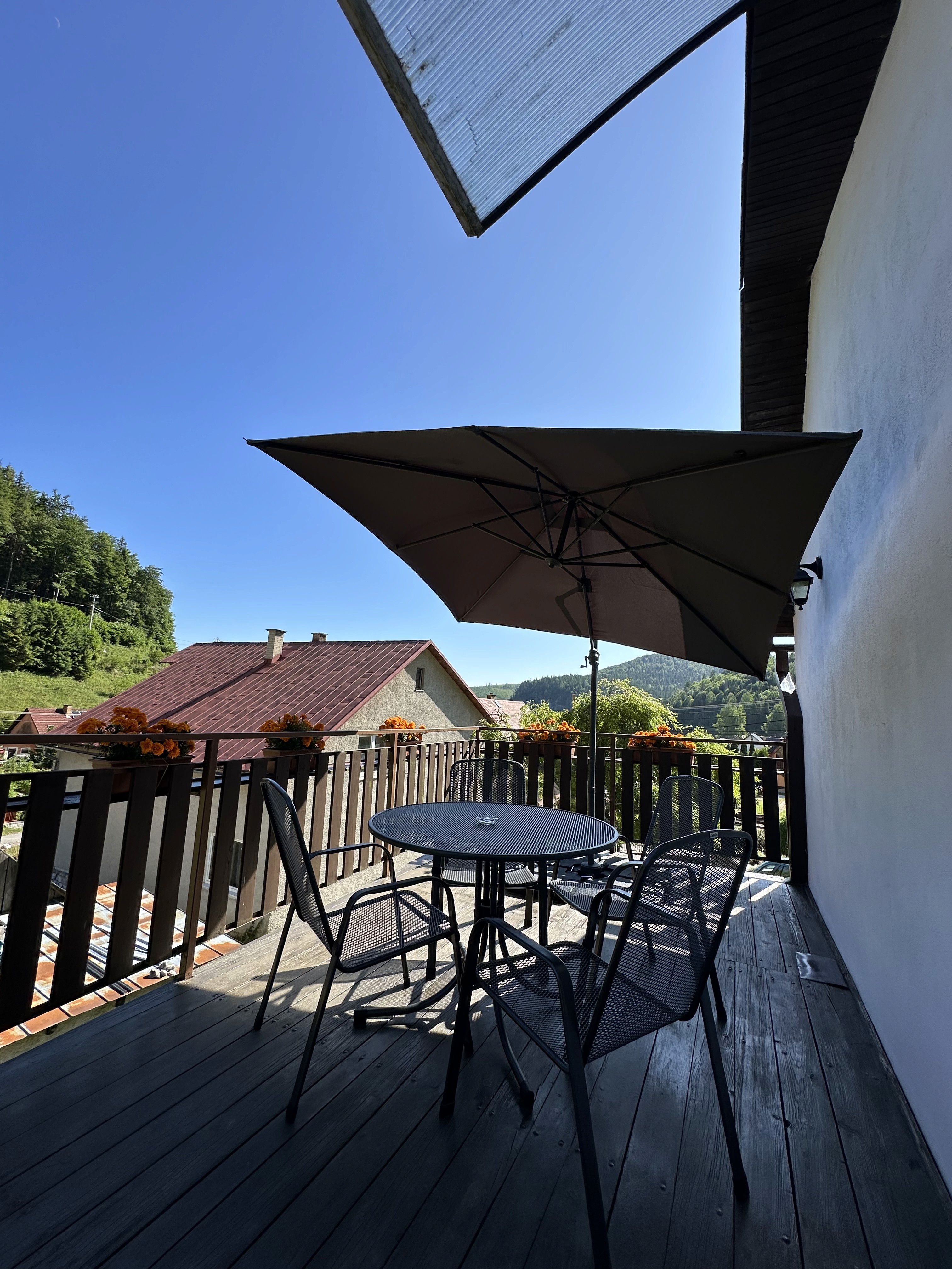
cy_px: 634
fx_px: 513
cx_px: 476
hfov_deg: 85.7
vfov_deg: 102.1
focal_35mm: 14
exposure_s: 1/1135
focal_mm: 2.22
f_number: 2.2
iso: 40
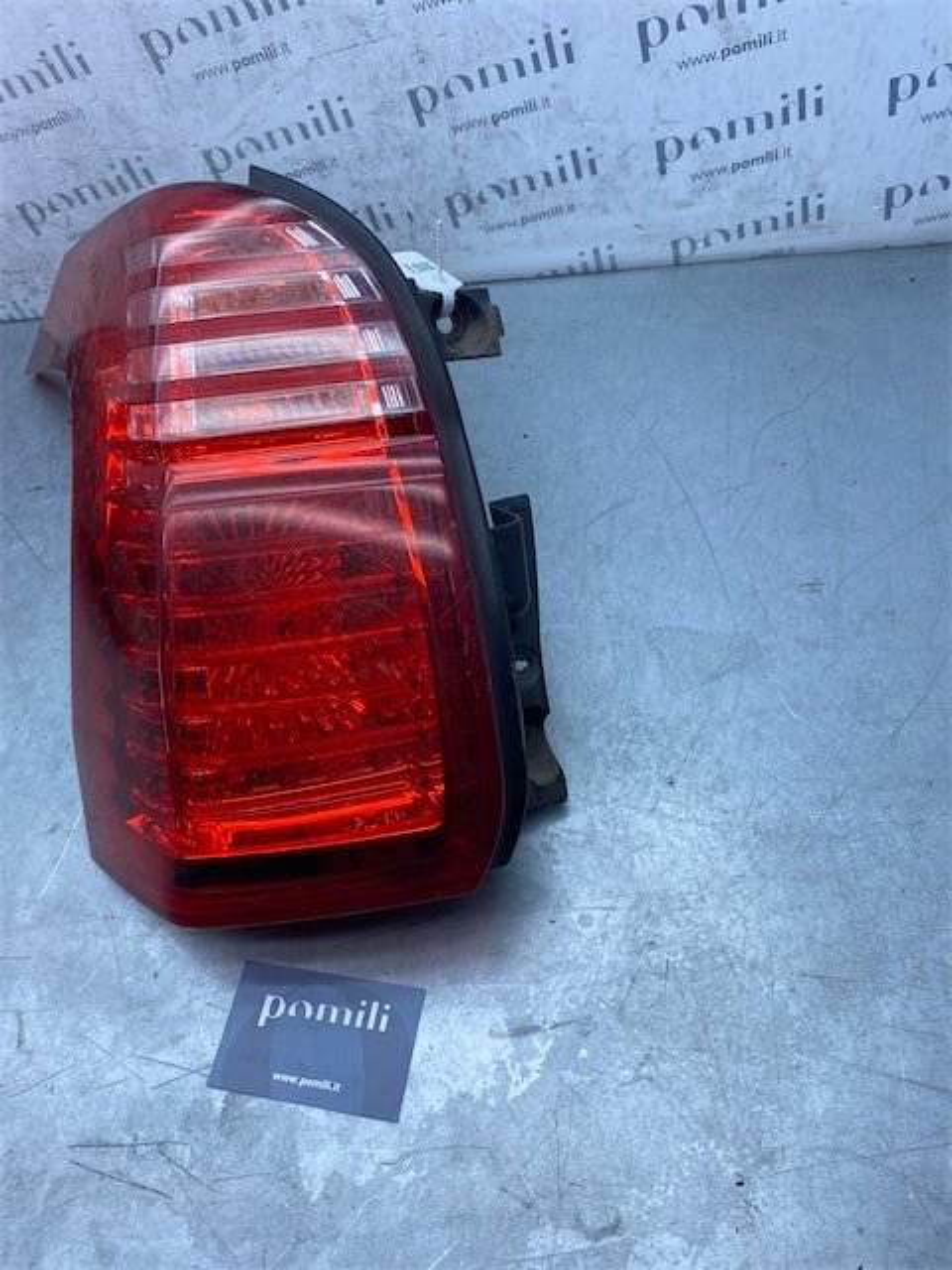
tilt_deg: -53.1
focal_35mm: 26
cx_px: 476
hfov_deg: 53.1
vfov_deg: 67.3
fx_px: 953
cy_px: 635
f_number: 1.8
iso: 32
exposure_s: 1/678
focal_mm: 4.25
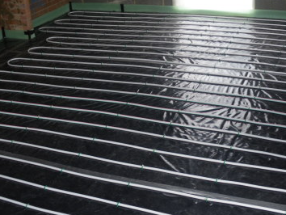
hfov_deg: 36.7
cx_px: 166
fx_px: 430
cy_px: 88
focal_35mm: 52
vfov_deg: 28.0
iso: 100
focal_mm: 6.3
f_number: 3.5
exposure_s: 1/50
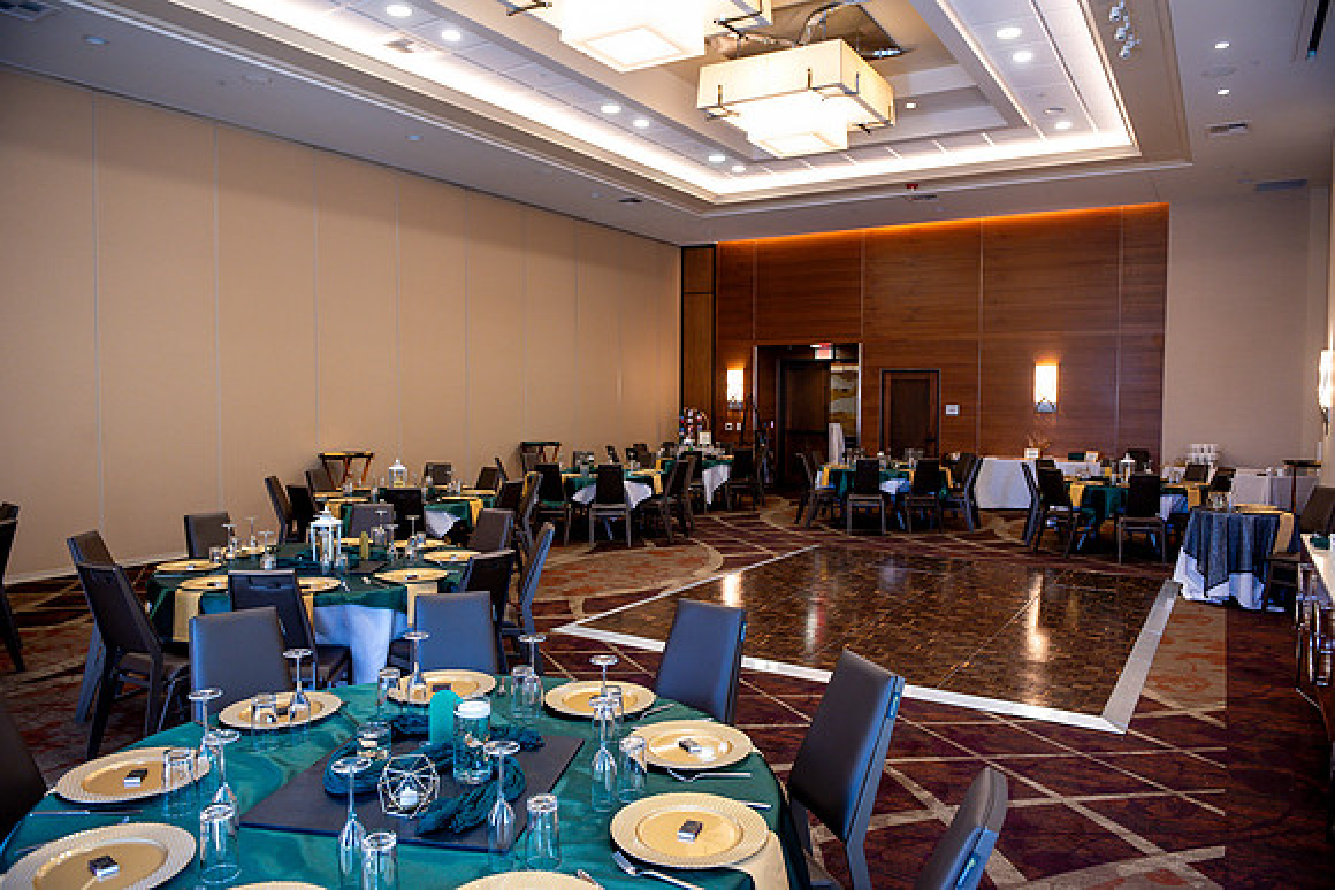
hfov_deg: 73.7
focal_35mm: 24
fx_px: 890
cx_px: 668
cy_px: 445
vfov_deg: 53.2
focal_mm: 24
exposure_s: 1/80
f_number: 4
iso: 1250
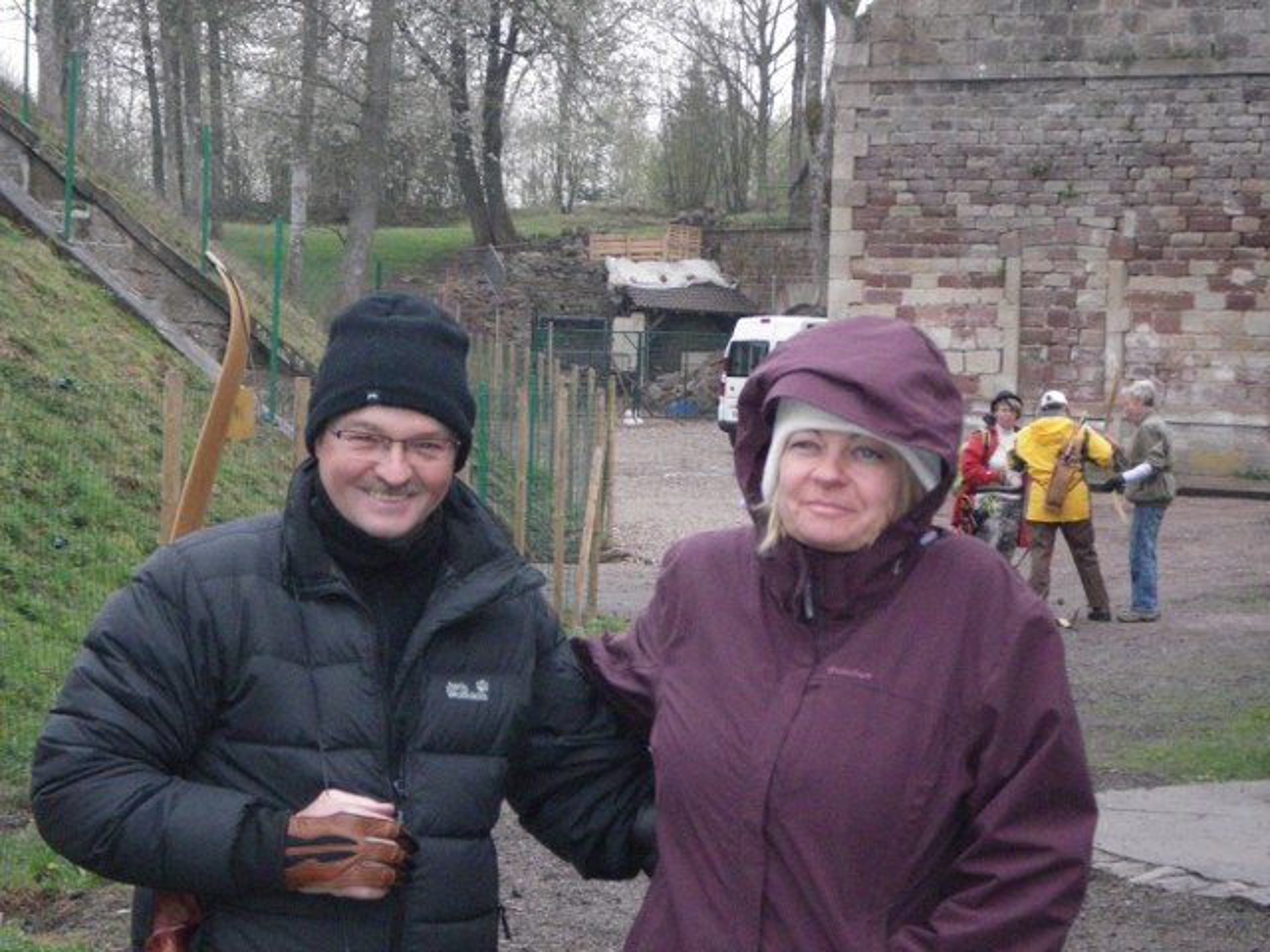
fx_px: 3449
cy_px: 476
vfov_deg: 15.7
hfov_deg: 20.9
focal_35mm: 94
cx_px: 635
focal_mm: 16.7
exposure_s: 1/125
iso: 500
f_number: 5
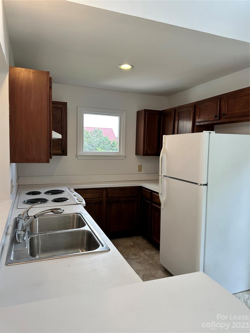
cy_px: 166
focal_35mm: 24
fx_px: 231
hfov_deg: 56.8
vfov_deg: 71.6
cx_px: 125
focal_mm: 6.86
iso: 64
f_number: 1.78
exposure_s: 1/131
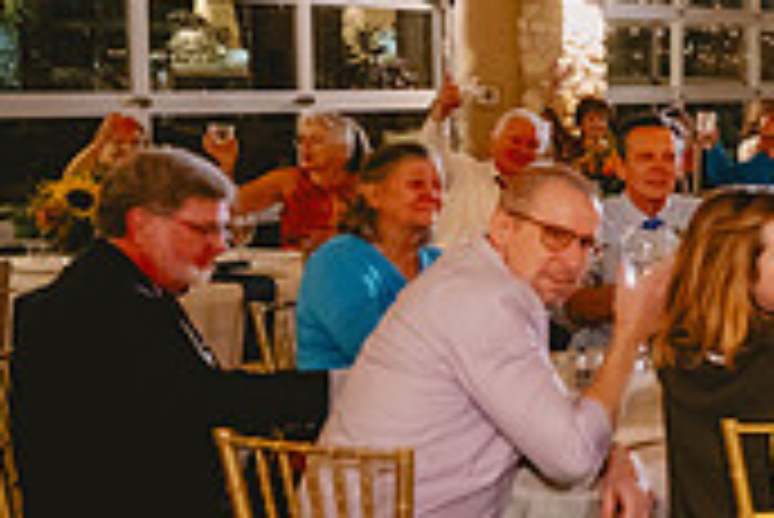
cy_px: 200
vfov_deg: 16.9
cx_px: 1260
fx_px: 1743
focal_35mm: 81
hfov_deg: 20.3
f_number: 2.8
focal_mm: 24
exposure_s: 1/100
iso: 3200
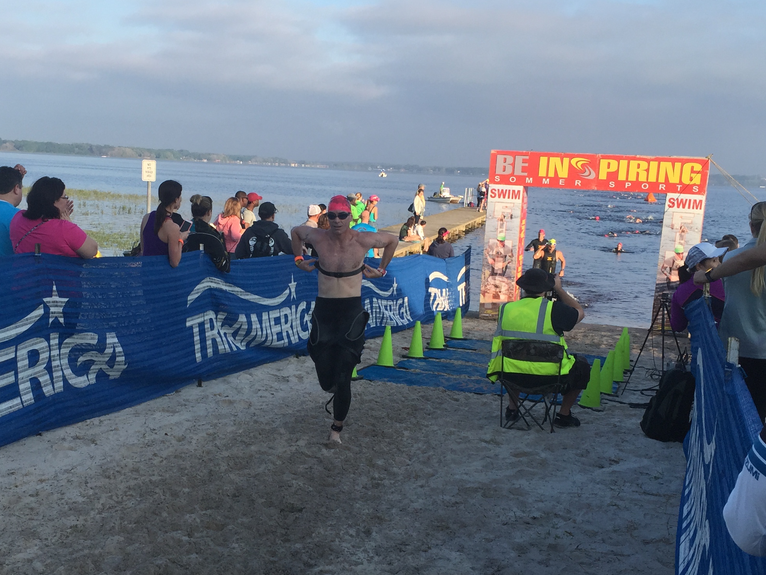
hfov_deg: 39.5
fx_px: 1062
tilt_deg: -9.7
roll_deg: -1.7
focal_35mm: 48
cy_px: 357
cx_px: 307
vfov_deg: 30.2
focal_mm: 4.15
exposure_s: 1/860
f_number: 2.2
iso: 32
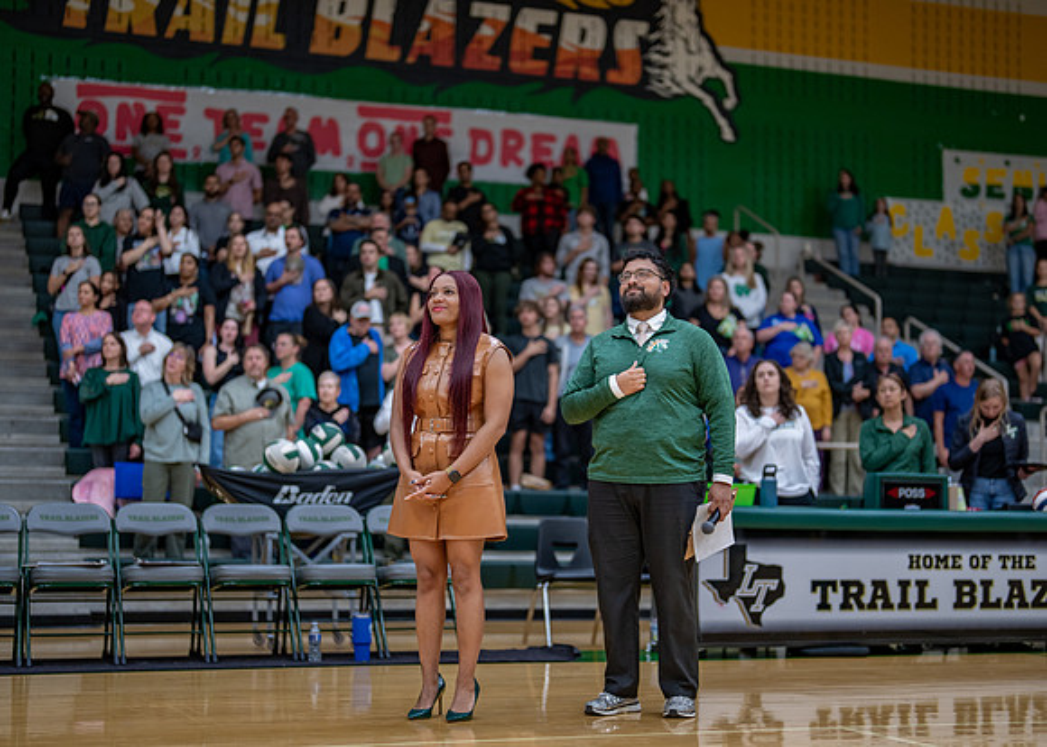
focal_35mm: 60
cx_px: 548
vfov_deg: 23.7
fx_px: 1778
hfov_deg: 32.8
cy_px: 421
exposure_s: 1/500
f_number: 1.2
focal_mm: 50
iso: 500
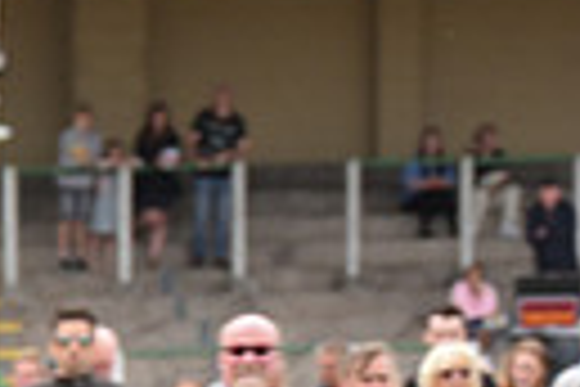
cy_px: 839
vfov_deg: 2.5
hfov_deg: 3.8
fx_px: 8715
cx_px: -652
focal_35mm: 541
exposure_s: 1/1250
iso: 800
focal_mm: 120
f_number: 5.6
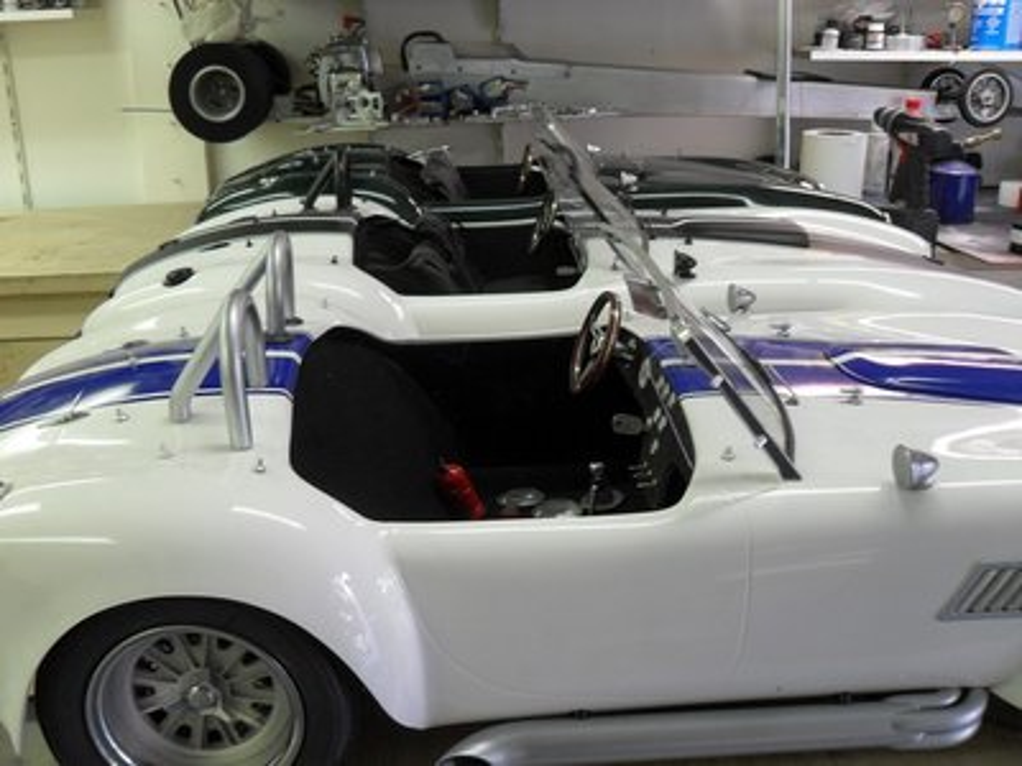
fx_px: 1033
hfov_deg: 52.6
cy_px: 383
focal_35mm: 35
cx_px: 511
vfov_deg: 40.7
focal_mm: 6.2
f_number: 2.8
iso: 120
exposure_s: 1/30
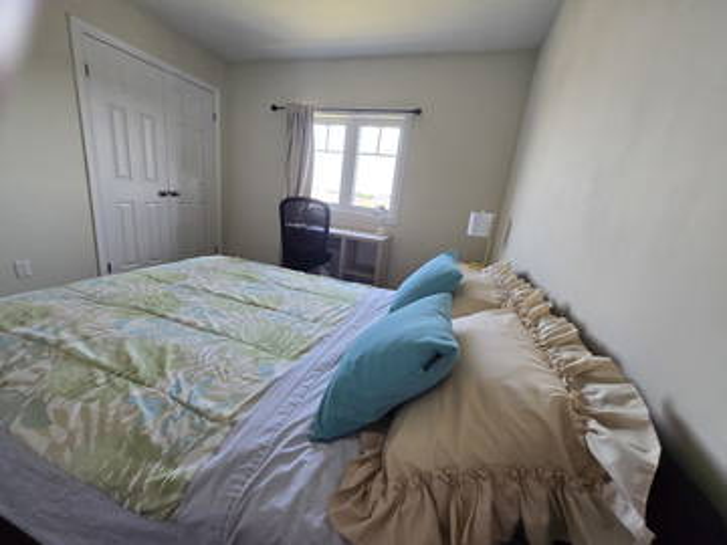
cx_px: 364
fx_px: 273
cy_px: 272
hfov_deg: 106.2
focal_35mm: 13
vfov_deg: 89.9
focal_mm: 1.7
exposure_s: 1/60
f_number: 2.2
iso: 160
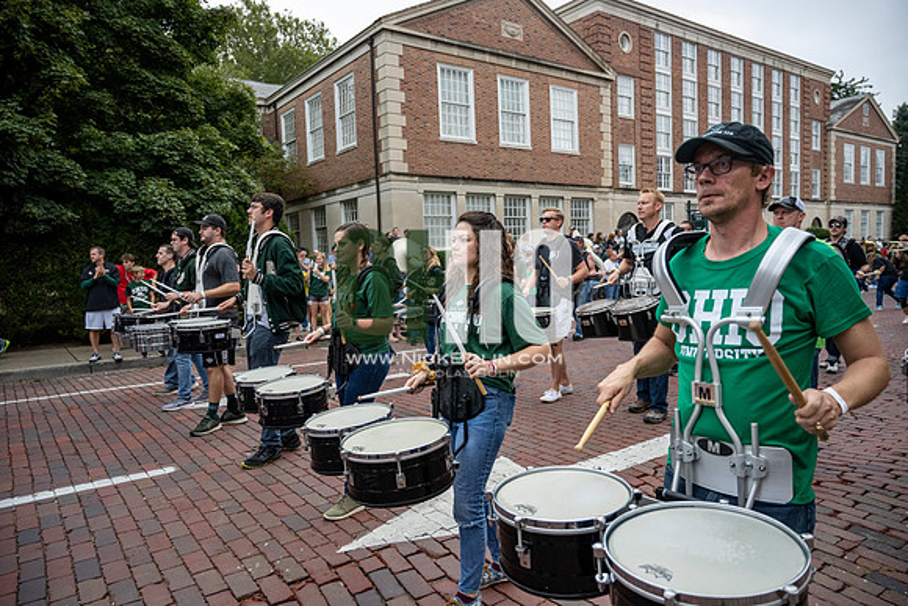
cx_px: 454
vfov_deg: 53.2
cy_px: 303
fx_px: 605
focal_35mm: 24
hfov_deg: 73.7
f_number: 4
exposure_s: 1/1600
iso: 1000
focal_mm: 24
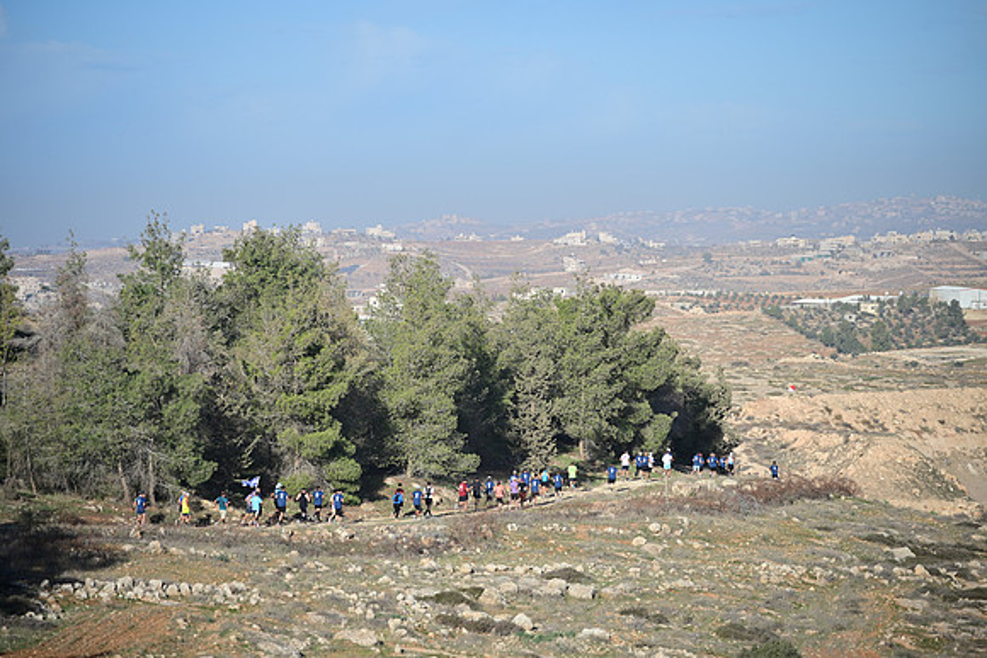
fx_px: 4113
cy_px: 329
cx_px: 494
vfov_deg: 9.2
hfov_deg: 13.7
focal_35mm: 150
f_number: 3.2
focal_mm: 150
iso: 100
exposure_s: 1/2000
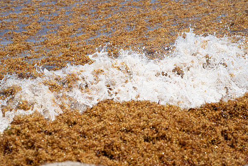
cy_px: 83
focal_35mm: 212
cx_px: 124
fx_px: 1461
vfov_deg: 6.5
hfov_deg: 9.7
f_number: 10
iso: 640
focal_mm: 212
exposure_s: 1/1250
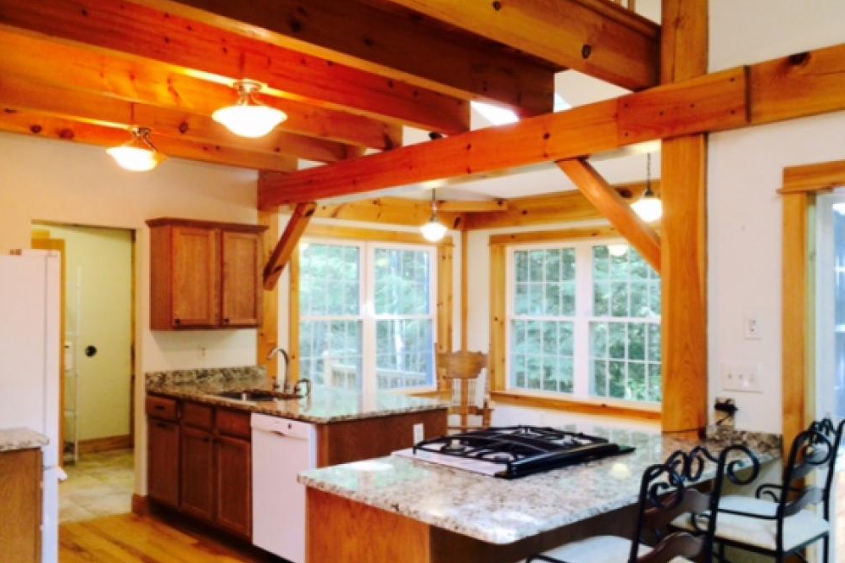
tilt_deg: -1.8
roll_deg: -1.0
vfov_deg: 42.3
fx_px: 728
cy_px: 297
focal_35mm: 31
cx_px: 425
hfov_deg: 60.3
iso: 64
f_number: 2.2
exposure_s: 1/30
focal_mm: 4.15
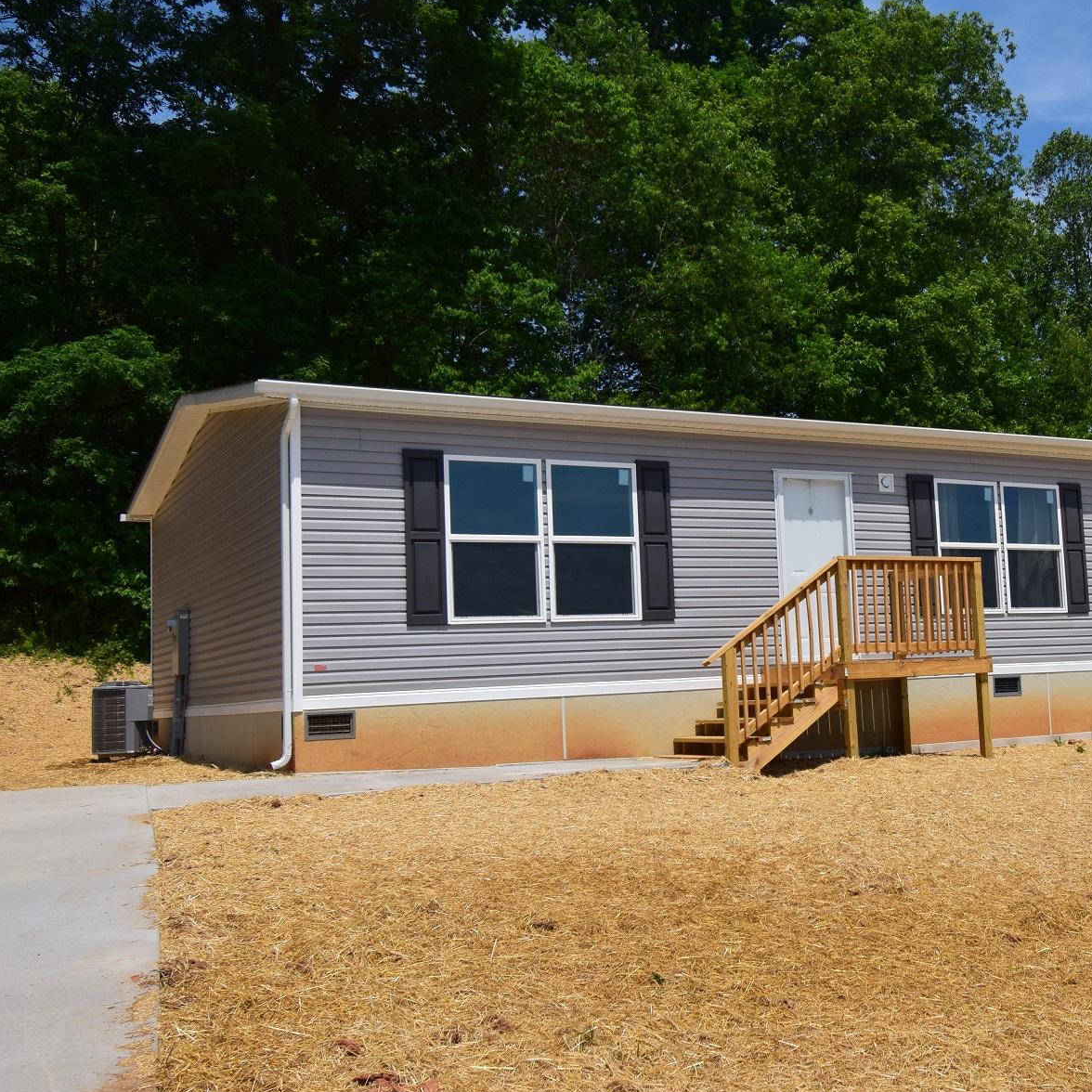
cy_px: 546
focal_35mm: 39
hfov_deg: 41.6
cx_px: 819
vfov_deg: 42.8
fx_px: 1392
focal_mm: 20
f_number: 11
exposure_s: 1/500
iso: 220
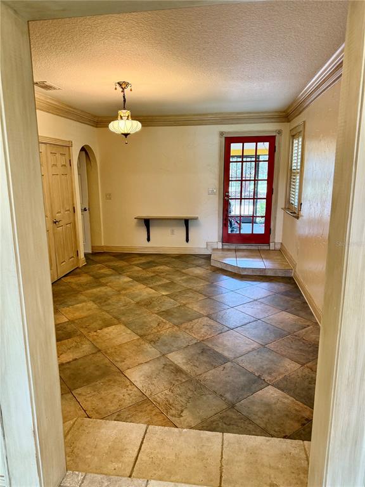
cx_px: 182
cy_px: 244
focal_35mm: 24
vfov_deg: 71.6
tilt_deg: -8.5
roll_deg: +2.1
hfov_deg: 56.8
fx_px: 337
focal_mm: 6.76
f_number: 1.78
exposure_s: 1/60
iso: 200
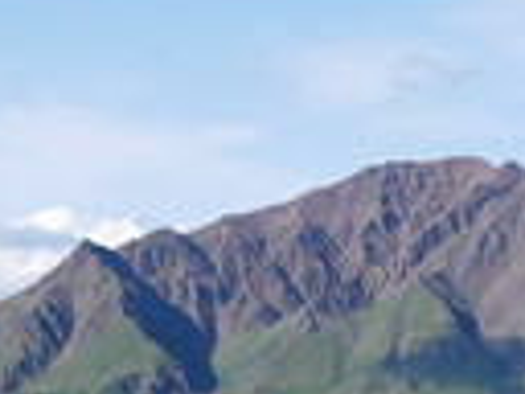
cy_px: 603
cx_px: 517
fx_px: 2381
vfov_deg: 9.2
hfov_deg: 12.4
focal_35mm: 157
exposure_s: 1/640
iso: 200
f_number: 5.6
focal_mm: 18
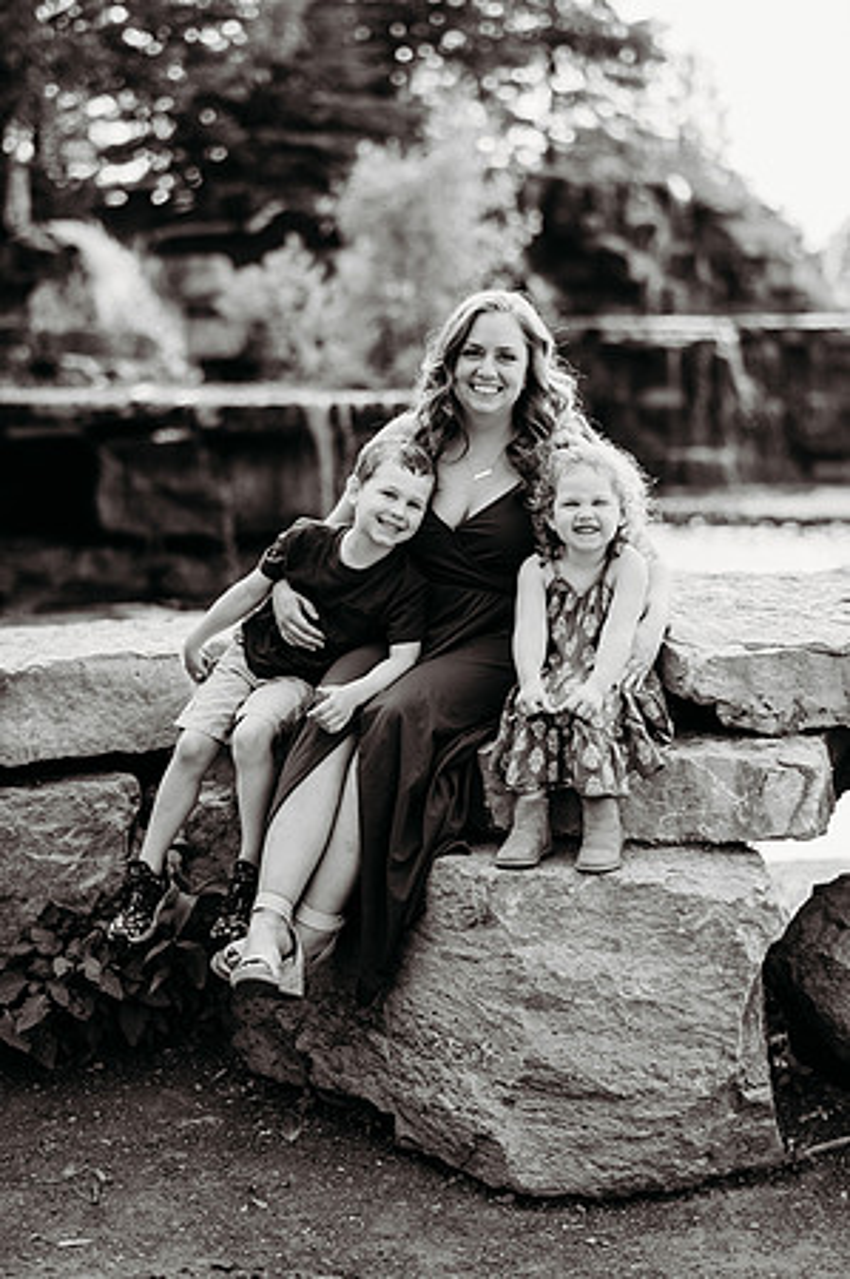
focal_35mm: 58
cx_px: 425
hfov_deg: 23.3
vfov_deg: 34.5
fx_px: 2059
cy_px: 640
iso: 200
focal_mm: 58
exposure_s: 1/2000
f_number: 1.8
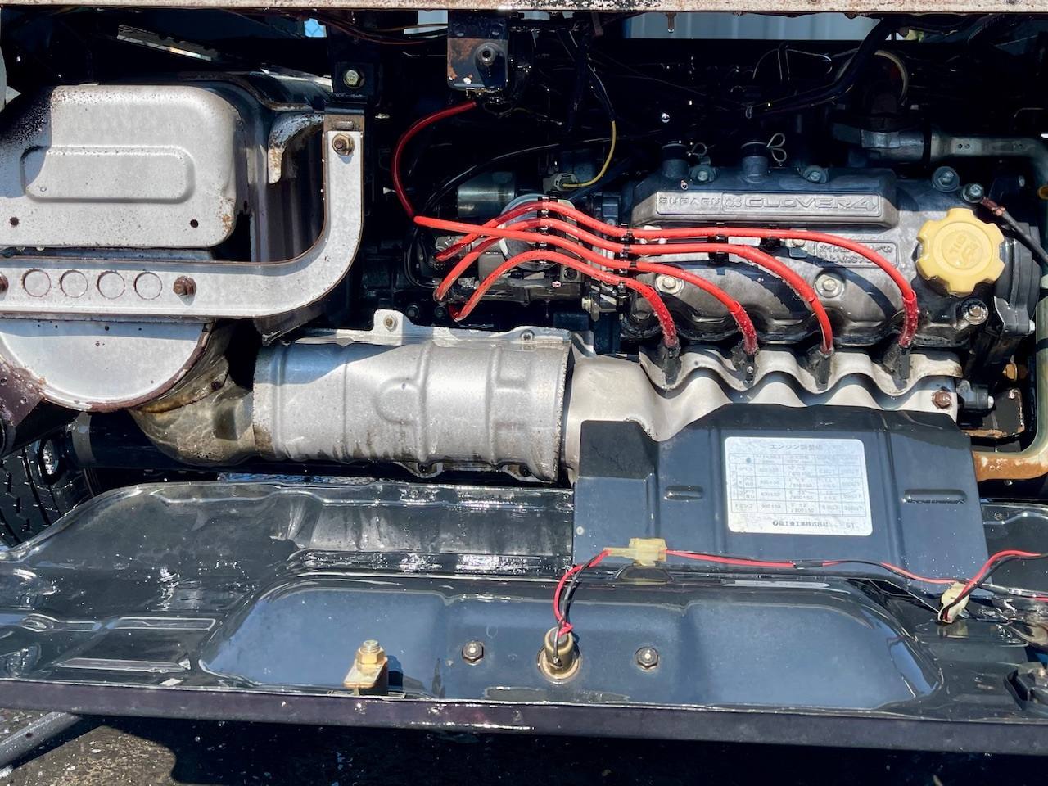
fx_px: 757
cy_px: 393
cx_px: 524
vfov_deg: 54.9
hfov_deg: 69.4
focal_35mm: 25
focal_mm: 5.1
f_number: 1.6
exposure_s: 1/1883
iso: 32
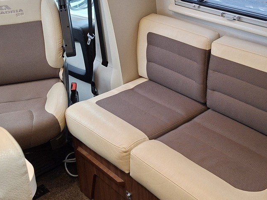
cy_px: 18
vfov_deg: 27.0
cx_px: 185
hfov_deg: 36.3
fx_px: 401
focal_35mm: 52
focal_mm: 5.54
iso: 250
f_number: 1.8
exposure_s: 1/100
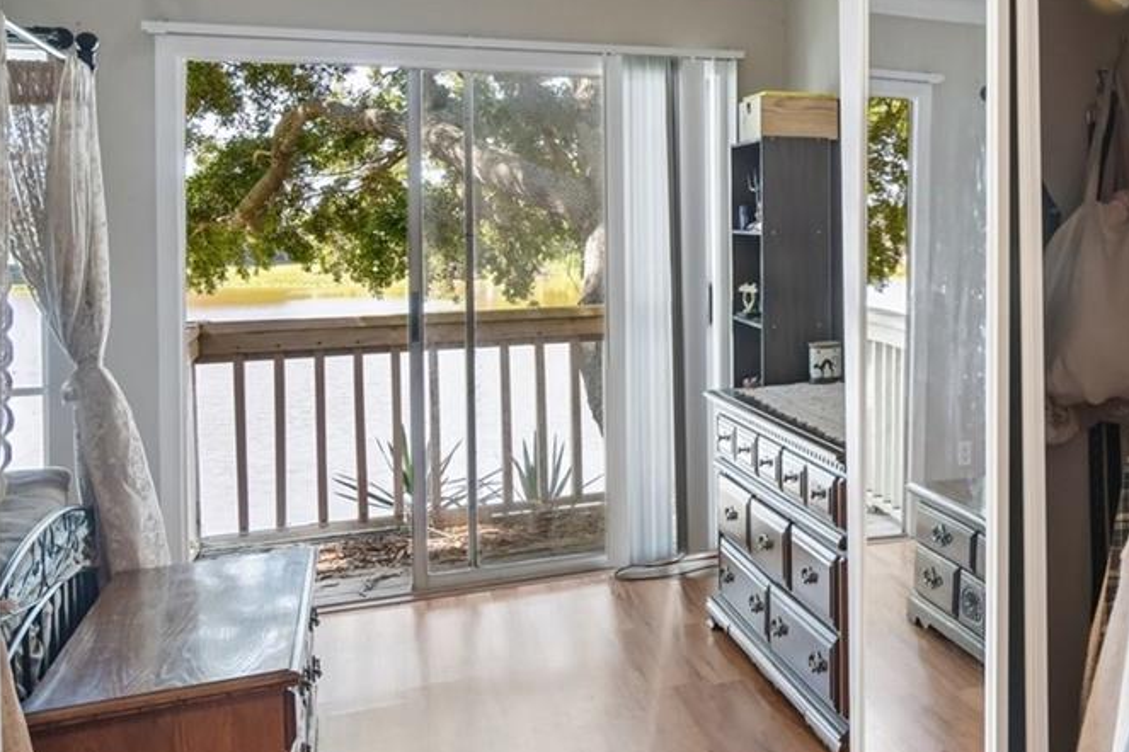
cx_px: 1245
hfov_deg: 38.9
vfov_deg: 32.3
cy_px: 242
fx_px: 1286
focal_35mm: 41
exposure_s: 1/13
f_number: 8
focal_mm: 17
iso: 400
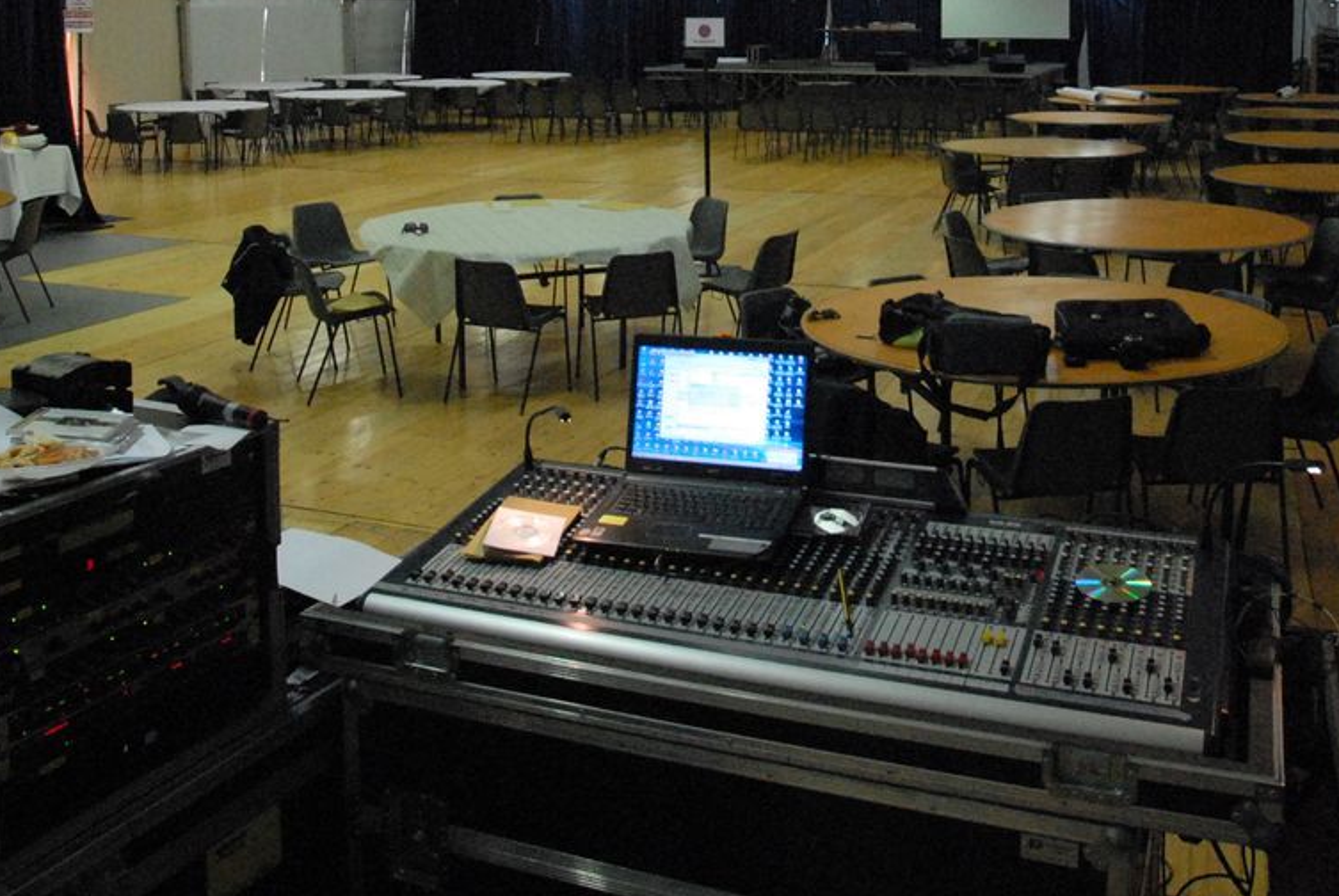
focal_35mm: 35
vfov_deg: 35.2
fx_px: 1306
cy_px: 56
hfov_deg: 54.0
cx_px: 788
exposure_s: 1/60
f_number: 4.5
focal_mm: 11
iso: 1600
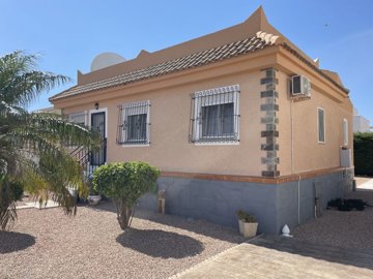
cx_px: 186
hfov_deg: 67.3
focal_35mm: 26
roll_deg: +0.2
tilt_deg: +2.5
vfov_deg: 53.1
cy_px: 140
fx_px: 280
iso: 32
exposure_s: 1/3610
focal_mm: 4.2
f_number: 1.6
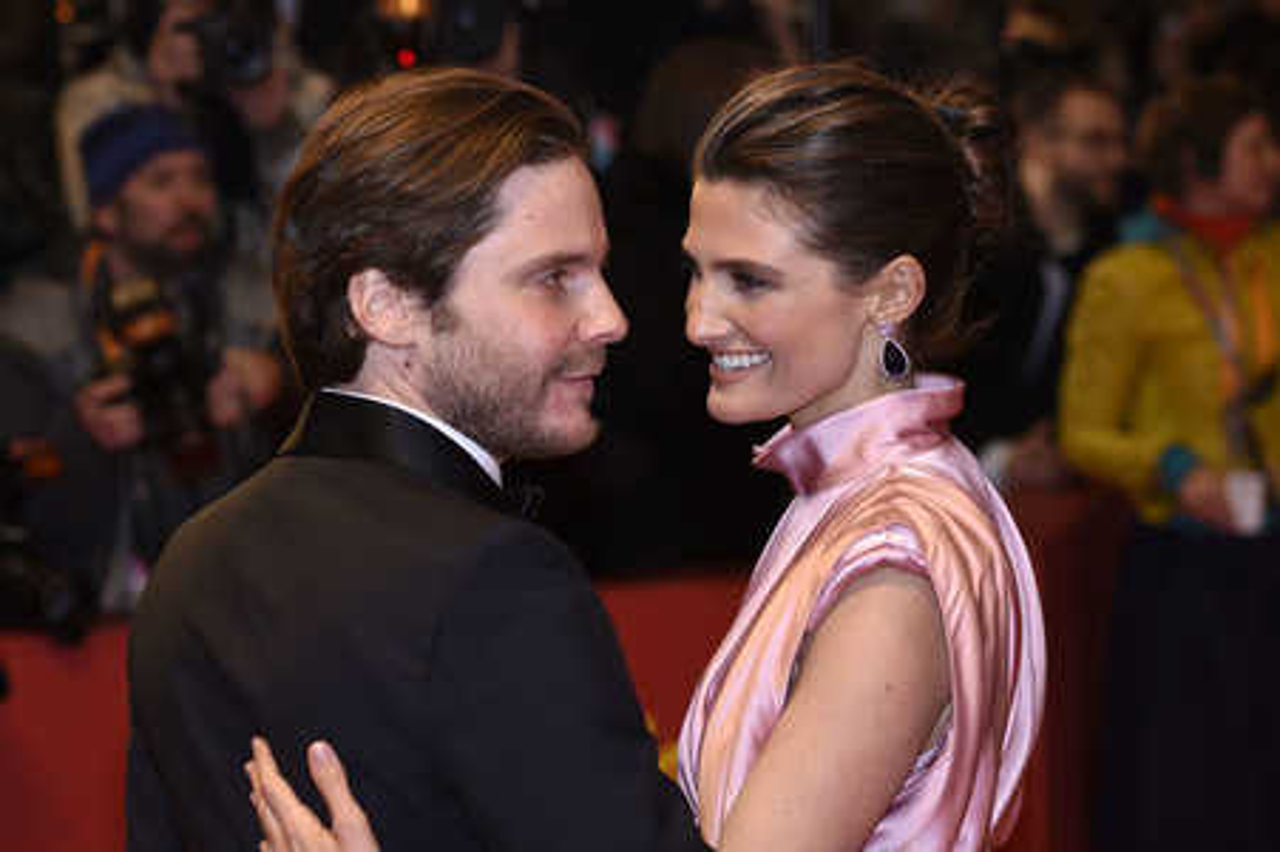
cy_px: 426
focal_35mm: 105
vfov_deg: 13.0
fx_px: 3730
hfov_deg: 19.5
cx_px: 640
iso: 640
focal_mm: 70
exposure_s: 1/400
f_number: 3.2
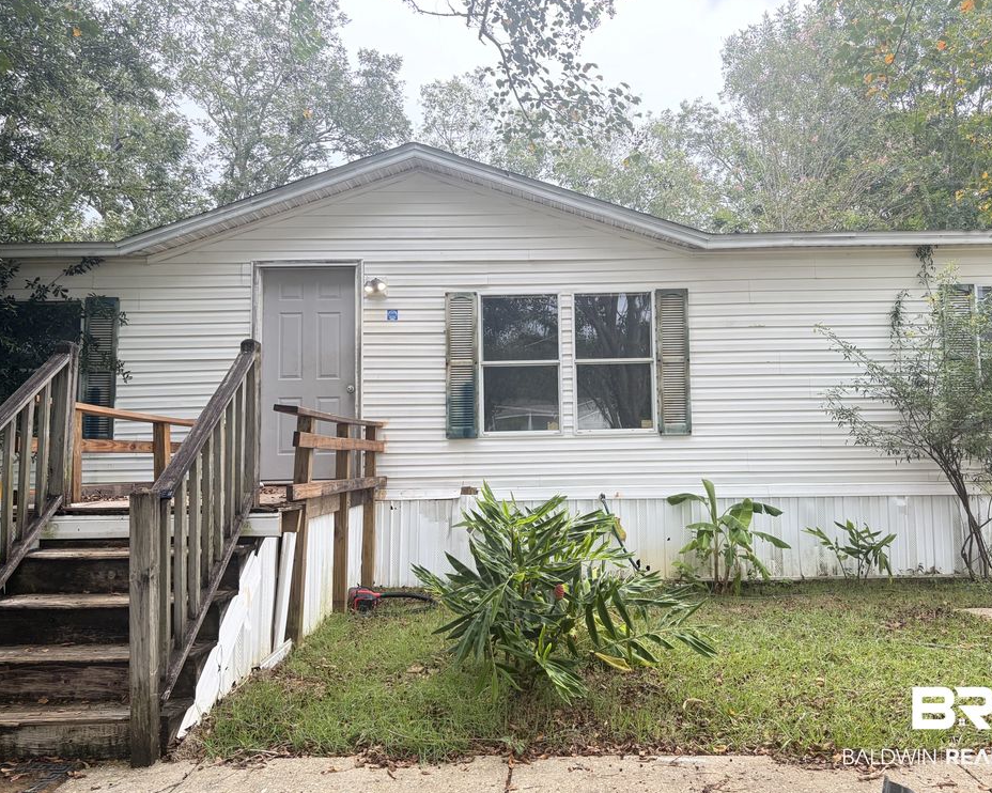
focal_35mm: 28
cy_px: 395
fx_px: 822
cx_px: 543
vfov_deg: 51.5
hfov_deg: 62.1
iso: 50
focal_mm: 5.96
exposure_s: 1/196
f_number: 1.6
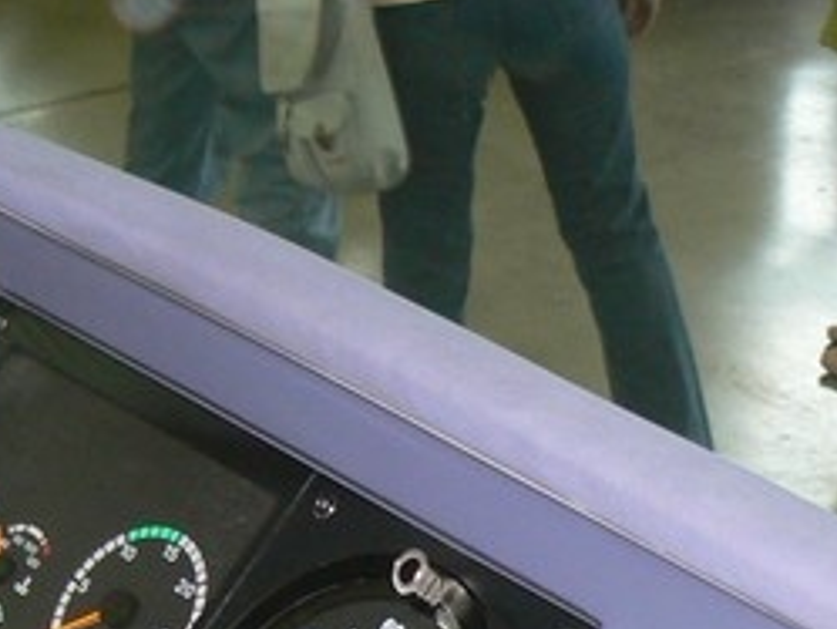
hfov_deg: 15.0
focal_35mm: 130
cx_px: 124
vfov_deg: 10.7
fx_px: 3145
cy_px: 1128
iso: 100
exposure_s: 1/30
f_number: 2.8
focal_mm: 6
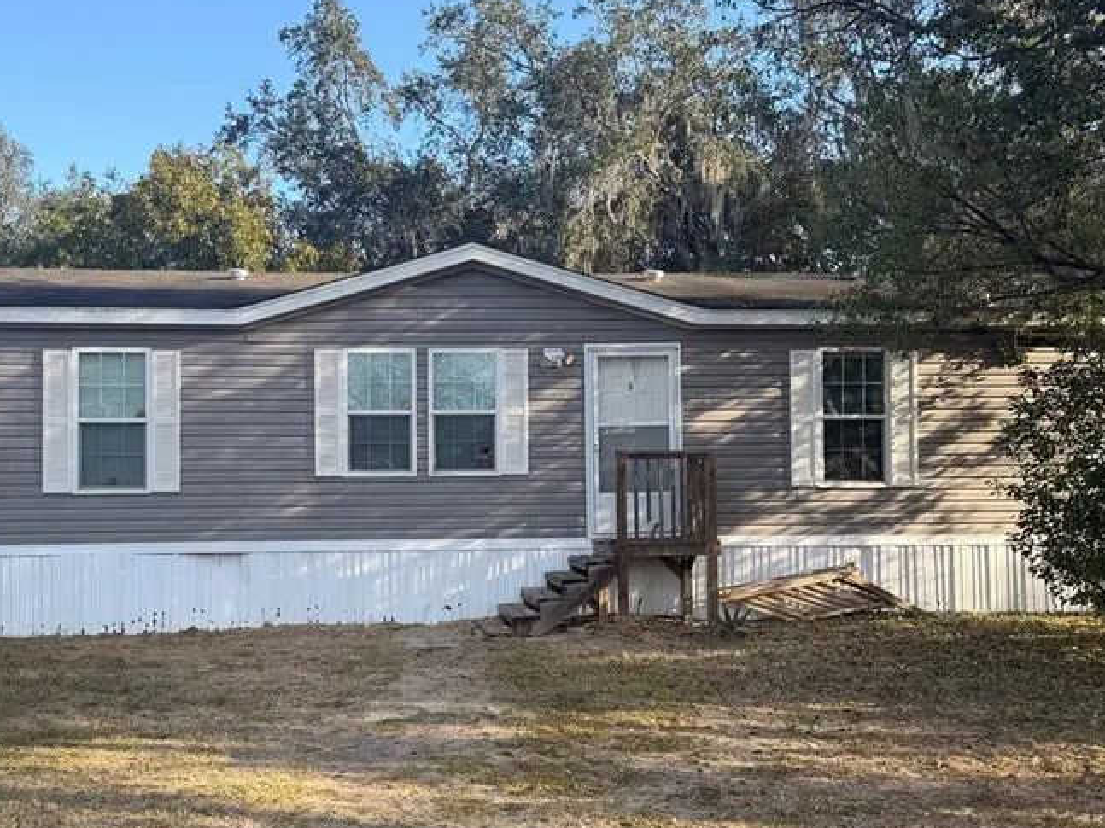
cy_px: 471
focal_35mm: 38
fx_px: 1213
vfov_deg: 37.6
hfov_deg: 48.6
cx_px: 430
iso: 80
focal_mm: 6.76
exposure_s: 1/1018
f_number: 1.78
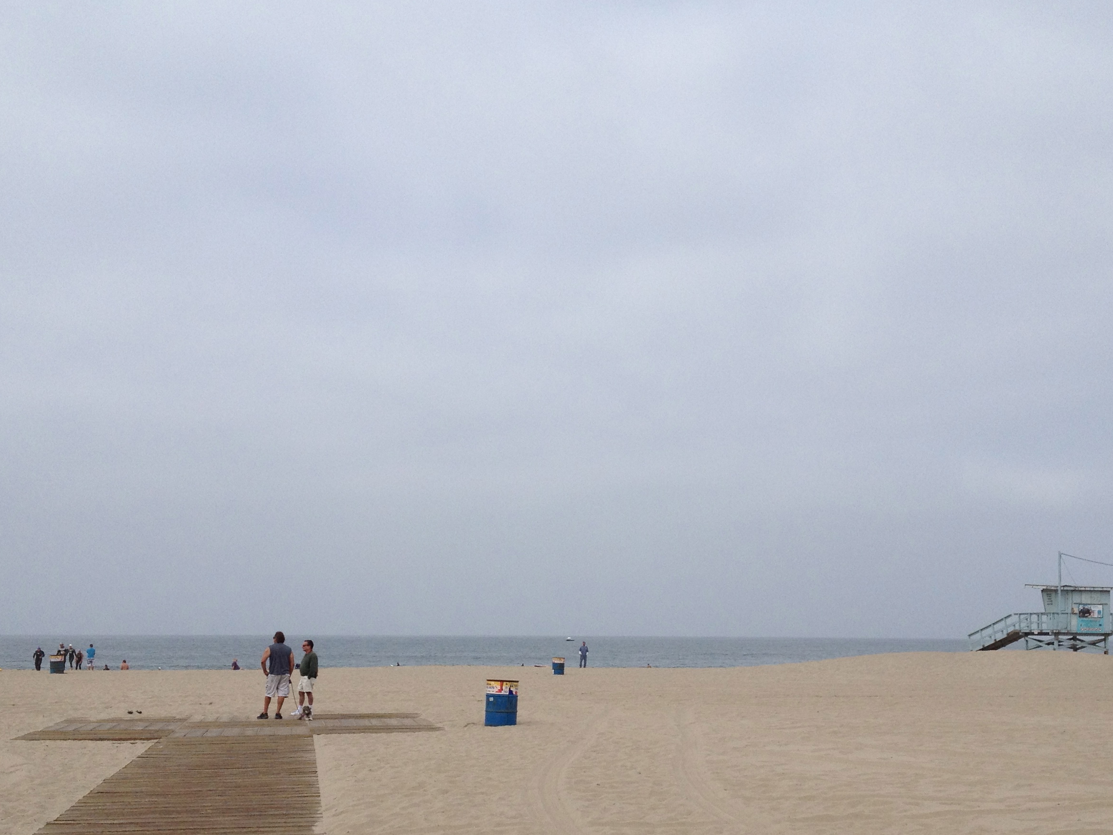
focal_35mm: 49
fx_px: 1576
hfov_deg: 38.9
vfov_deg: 29.4
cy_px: 569
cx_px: 563
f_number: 2.4
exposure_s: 1/2762
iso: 64
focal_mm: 4.28
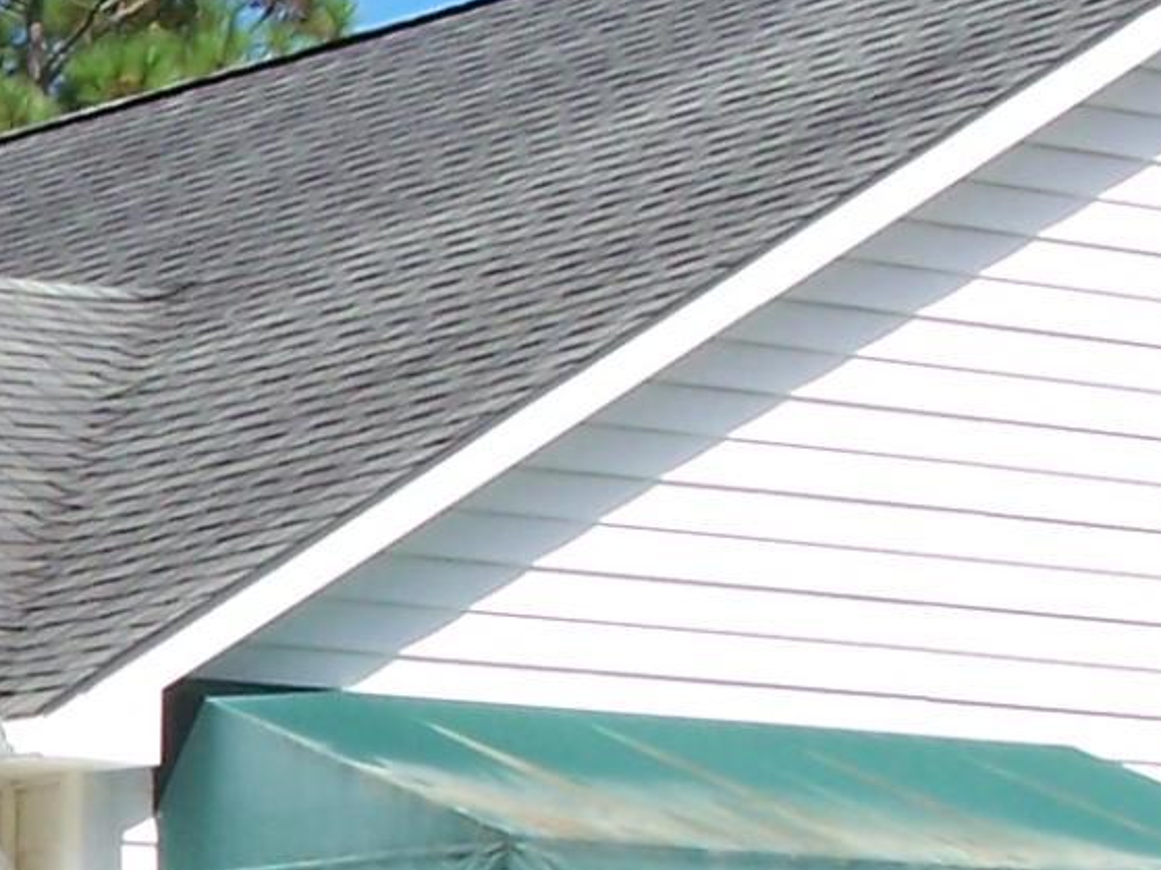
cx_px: -513
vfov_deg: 7.2
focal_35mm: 204
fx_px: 6841
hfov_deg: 9.5
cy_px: 961
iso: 64
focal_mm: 6.3
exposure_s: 1/800
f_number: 5.6
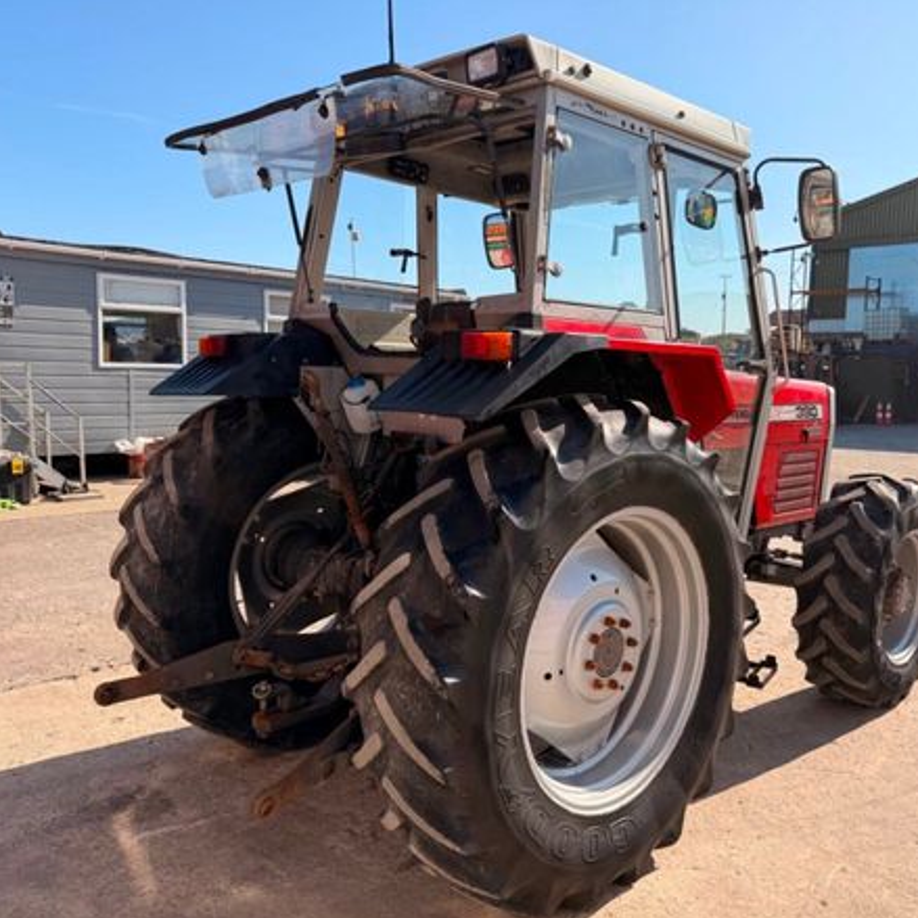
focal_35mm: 29
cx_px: 506
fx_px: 870
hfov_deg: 55.5
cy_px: 464
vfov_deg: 55.6
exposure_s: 1/3425
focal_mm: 6.76
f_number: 1.78
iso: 80
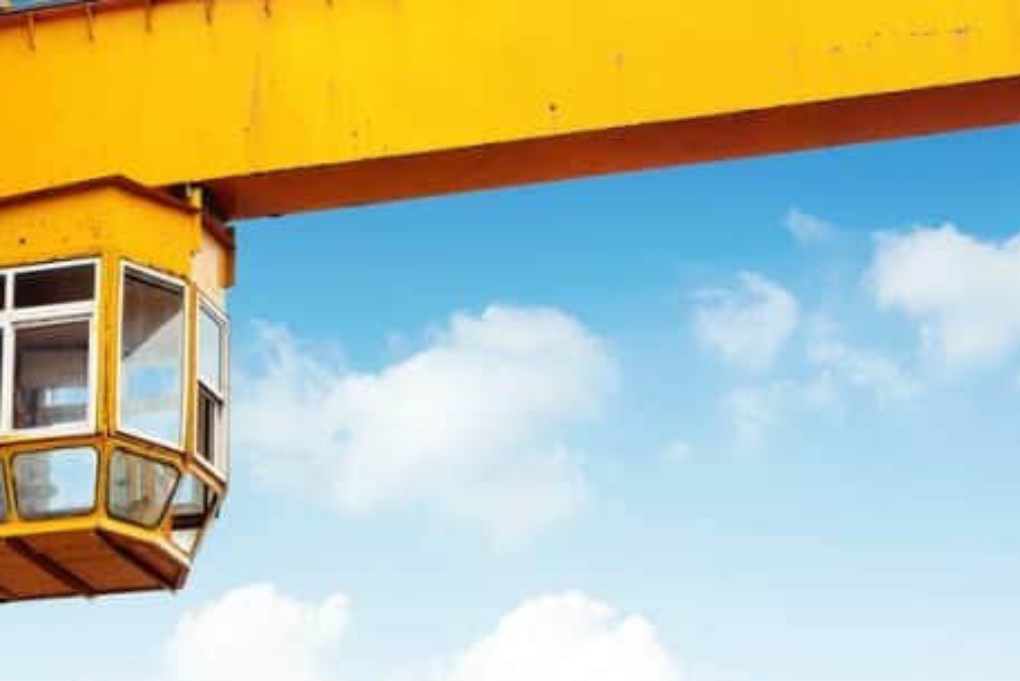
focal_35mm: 104
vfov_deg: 13.2
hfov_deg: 19.3
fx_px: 2947
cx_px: 112
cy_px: 396
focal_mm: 58
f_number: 8
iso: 100
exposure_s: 1/40
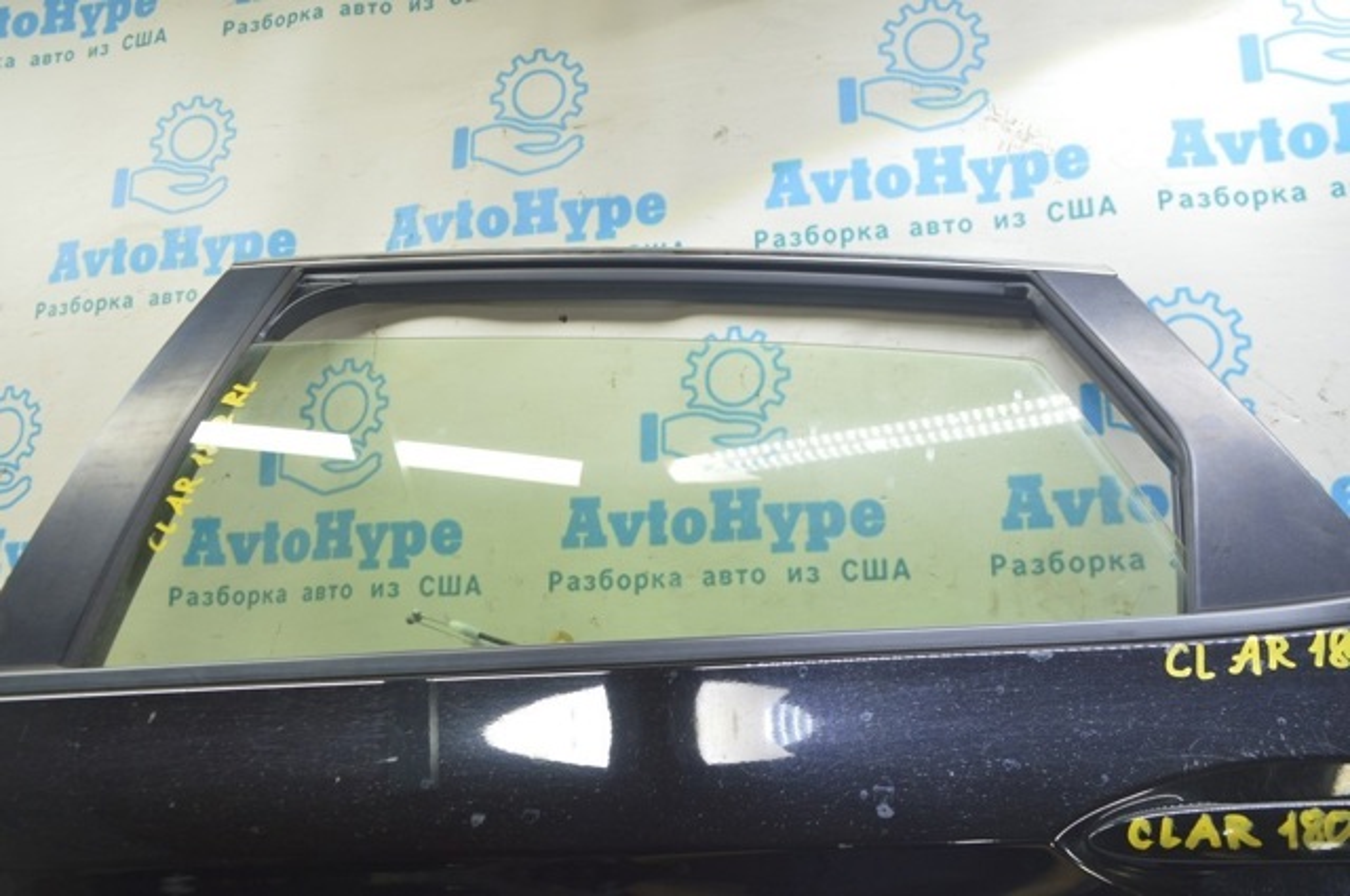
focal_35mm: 32
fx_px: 1180
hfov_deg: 59.6
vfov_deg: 41.6
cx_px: 675
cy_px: 448
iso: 400
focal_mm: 21
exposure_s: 1/20
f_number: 5.6
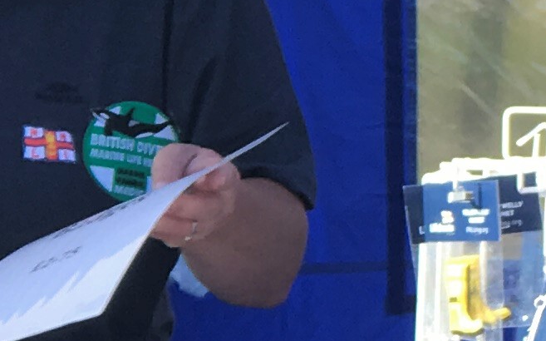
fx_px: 5518
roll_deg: +0.4
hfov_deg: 5.6
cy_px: 93
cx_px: 838
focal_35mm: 371
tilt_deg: -5.2
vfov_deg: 3.5
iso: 20
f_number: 2.8
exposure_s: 1/213
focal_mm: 6.6
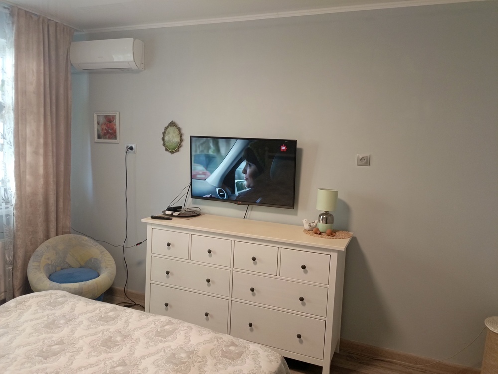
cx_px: 249
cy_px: 187
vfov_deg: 54.9
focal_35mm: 25
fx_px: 360
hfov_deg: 69.4
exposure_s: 1/50
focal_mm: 4.76
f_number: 1.69
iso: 516
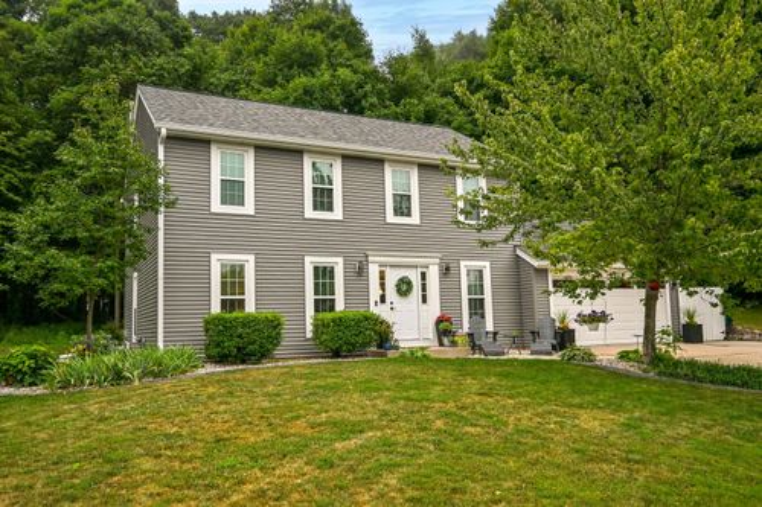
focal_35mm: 25
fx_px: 529
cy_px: 254
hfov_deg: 71.5
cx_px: 381
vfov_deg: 51.3
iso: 1250
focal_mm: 25.5
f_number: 4
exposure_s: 1/500
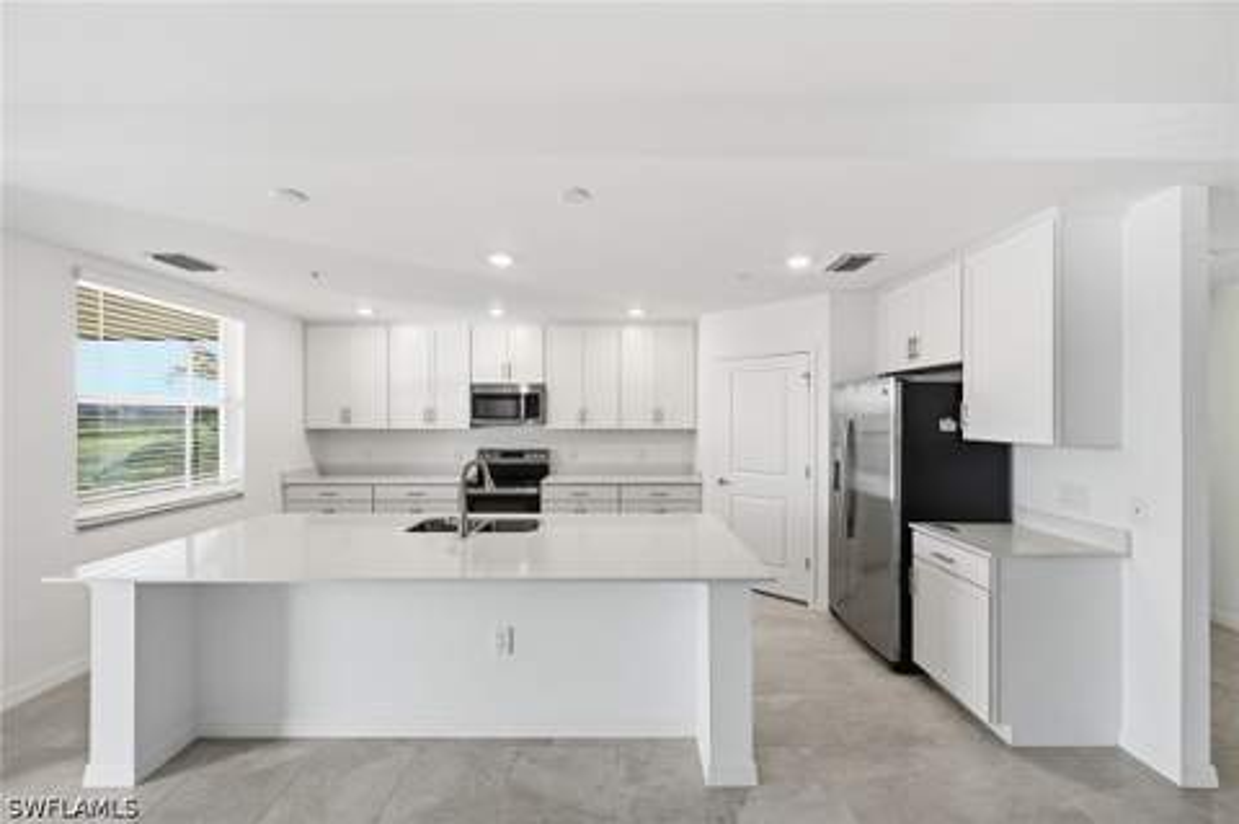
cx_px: 620
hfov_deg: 104.3
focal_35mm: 14
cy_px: 412
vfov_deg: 81.1
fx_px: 481
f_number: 7.1
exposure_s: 1/500
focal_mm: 14
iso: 800
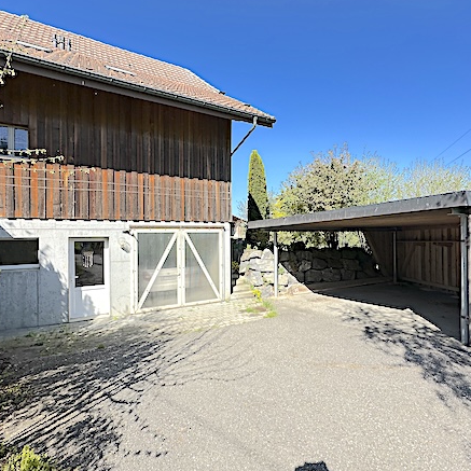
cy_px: 235
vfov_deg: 84.0
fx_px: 262
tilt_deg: +0.4
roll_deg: +0.3
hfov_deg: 83.9
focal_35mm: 17
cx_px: 225
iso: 50
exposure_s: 1/1742
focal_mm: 2.22
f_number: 2.2
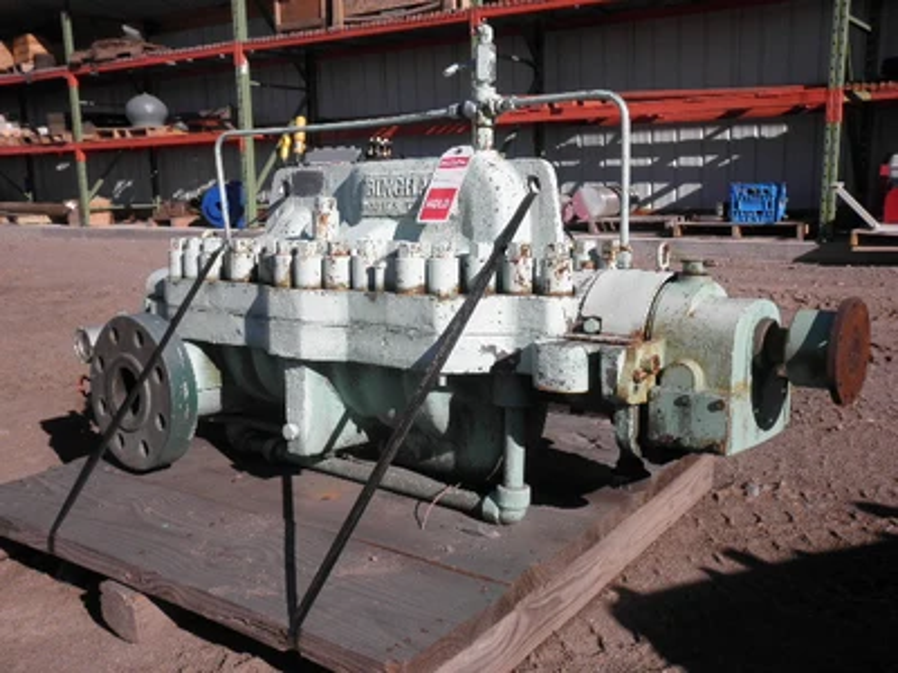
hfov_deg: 52.6
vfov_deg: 40.7
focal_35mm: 35
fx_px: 908
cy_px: 336
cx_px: 449
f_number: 9.1
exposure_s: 1/160
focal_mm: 6.1
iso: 64
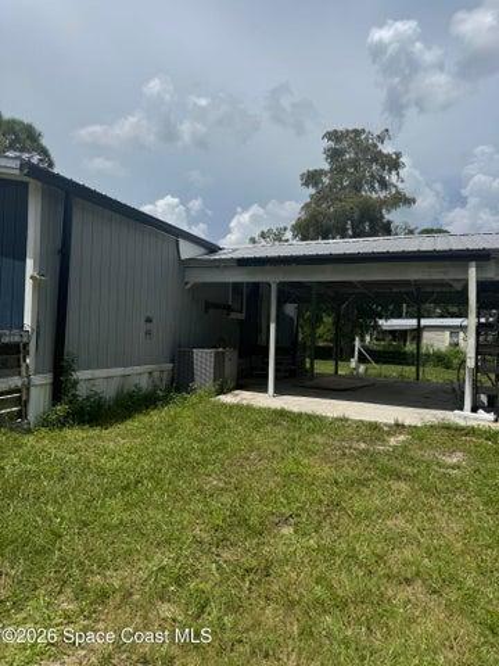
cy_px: 333
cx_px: 250
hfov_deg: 56.8
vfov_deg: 71.6
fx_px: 461
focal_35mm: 24
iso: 80
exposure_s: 1/9009
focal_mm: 6.76
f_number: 1.78
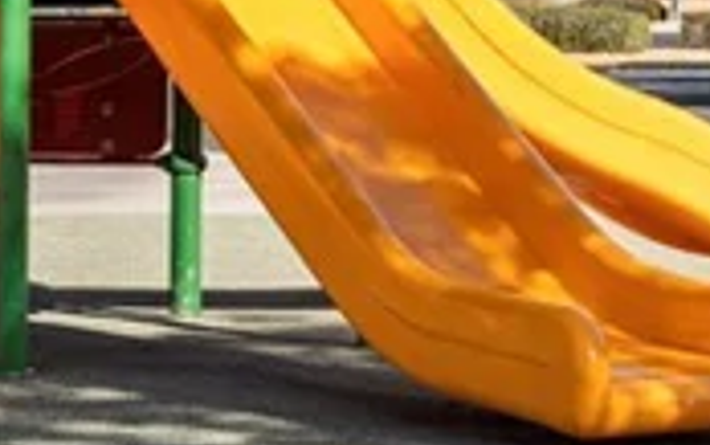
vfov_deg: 6.2
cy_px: -263
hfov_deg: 9.7
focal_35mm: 210
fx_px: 4066
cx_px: 1004
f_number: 7.1
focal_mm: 35
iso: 320
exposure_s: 1/200
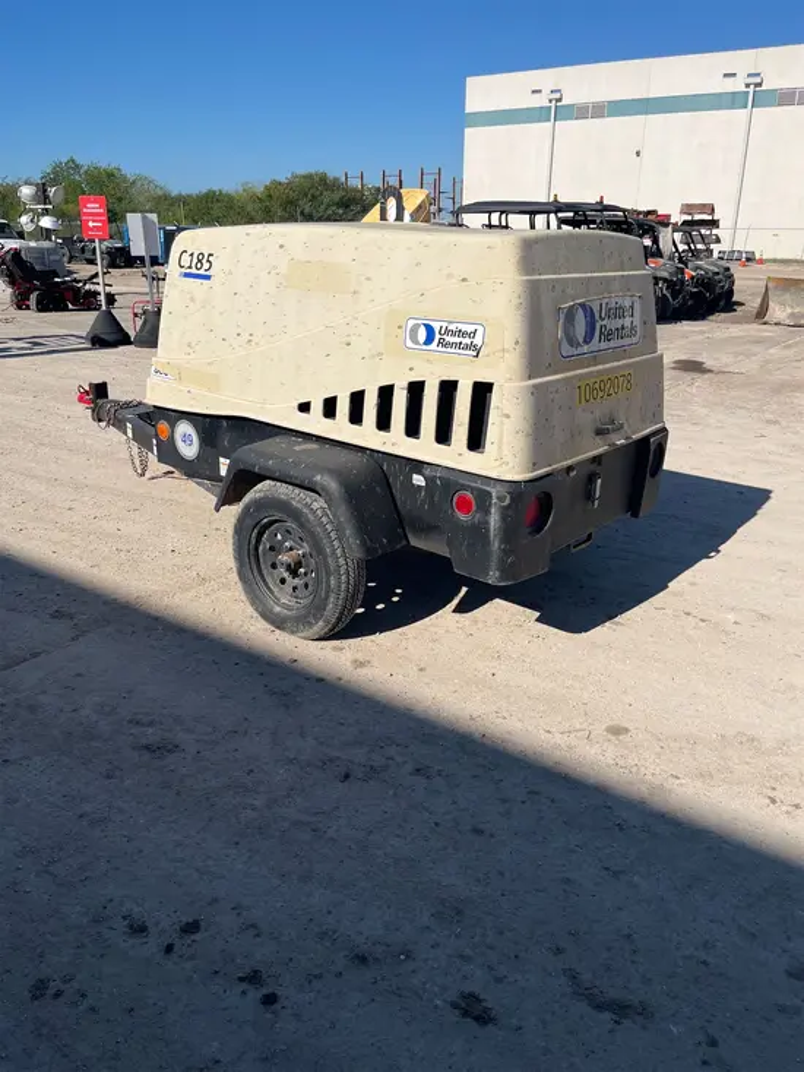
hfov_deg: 53.1
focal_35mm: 26
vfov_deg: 67.3
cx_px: 402
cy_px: 536
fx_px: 805
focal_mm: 5.1
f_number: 1.6
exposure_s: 1/6173
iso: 50
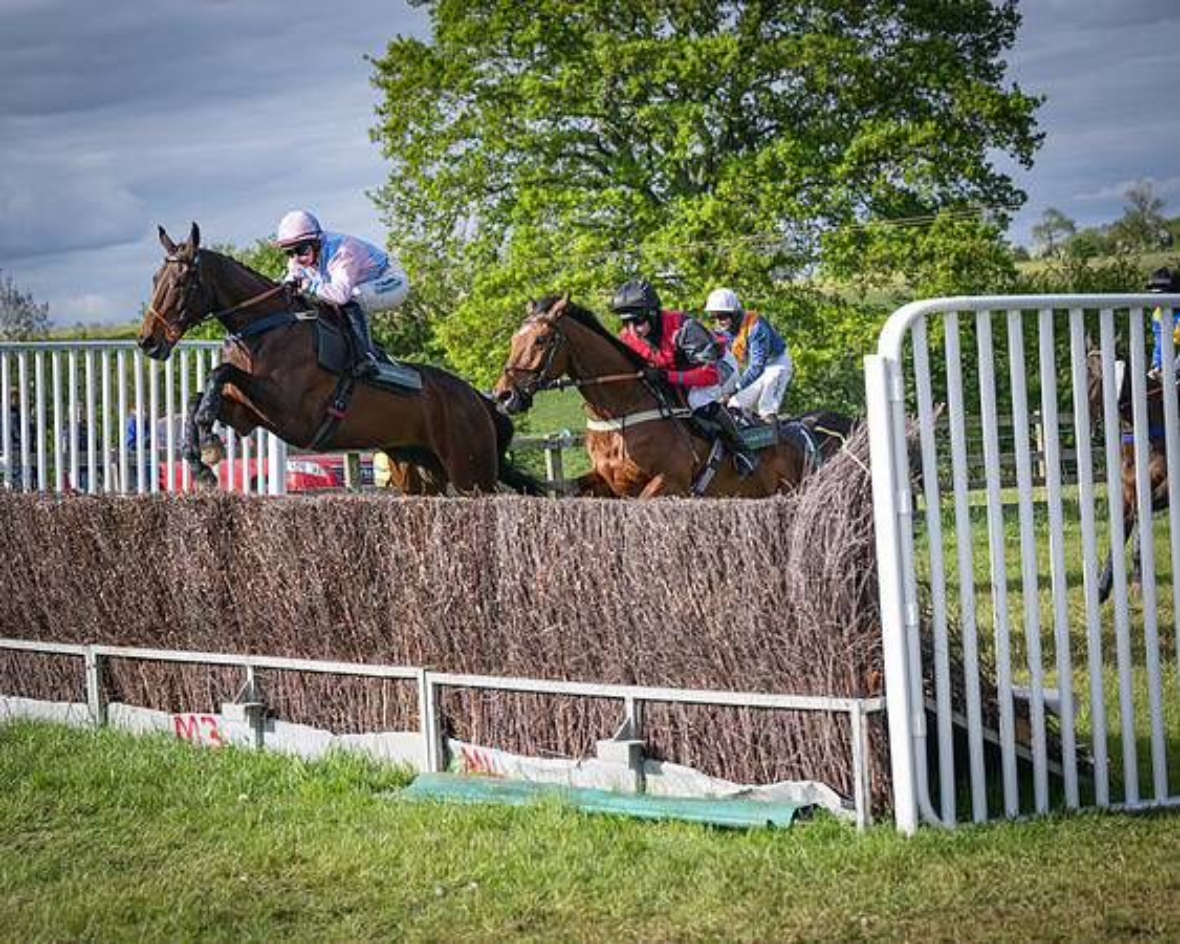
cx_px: 590
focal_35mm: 91
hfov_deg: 21.0
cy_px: 472
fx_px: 3185
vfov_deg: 16.8
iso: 400
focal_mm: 81
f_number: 4
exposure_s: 1/4000
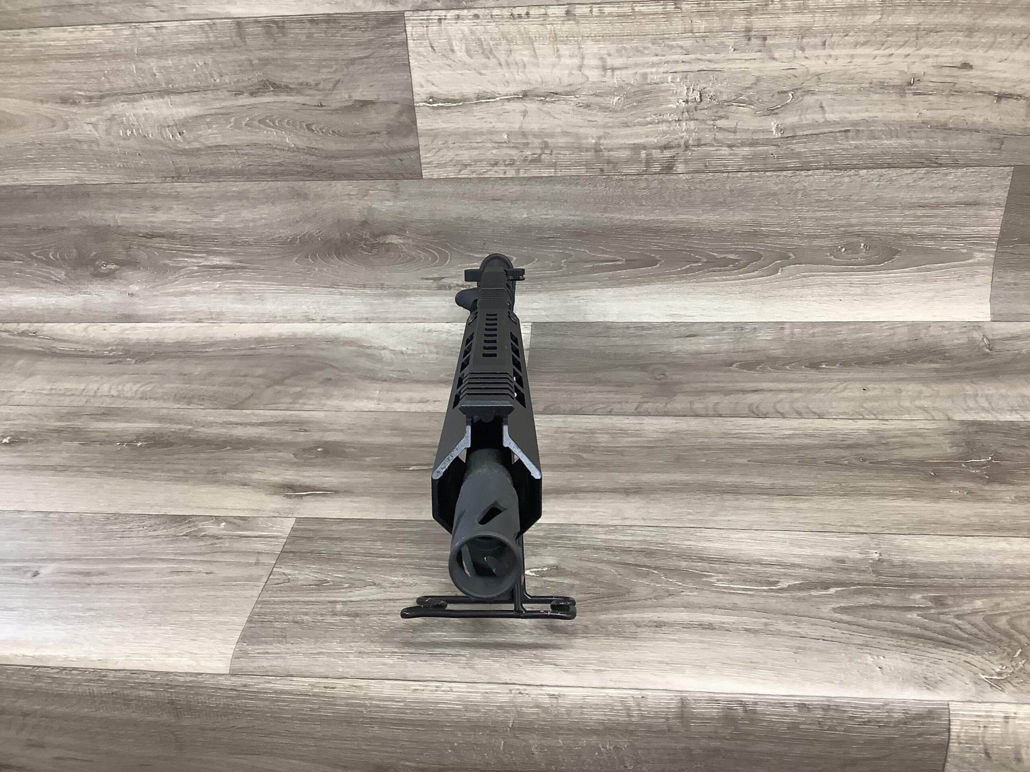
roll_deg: +1.9
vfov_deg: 45.4
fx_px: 922
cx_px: 515
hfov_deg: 58.4
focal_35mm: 31
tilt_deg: -32.4
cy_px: 386
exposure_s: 1/60
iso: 100
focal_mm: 3.3
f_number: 2.4
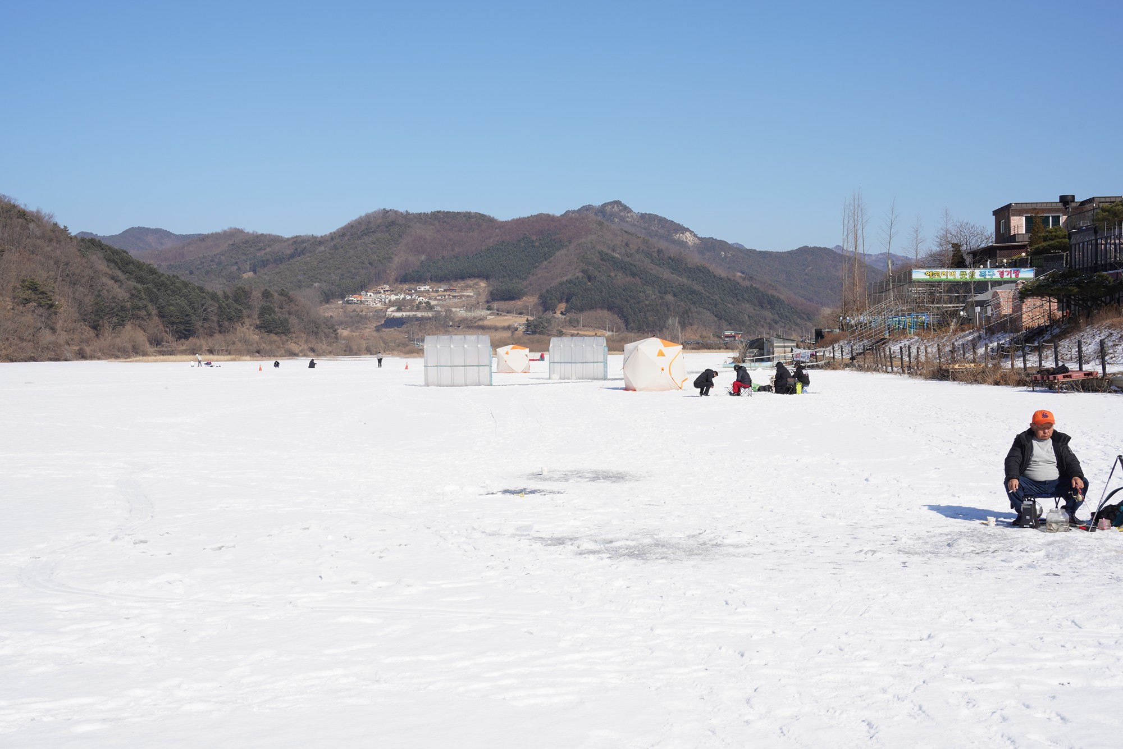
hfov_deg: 48.5
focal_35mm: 40
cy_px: 374
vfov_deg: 33.4
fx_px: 1248
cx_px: 562
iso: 100
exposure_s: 1/100
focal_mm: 40
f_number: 14
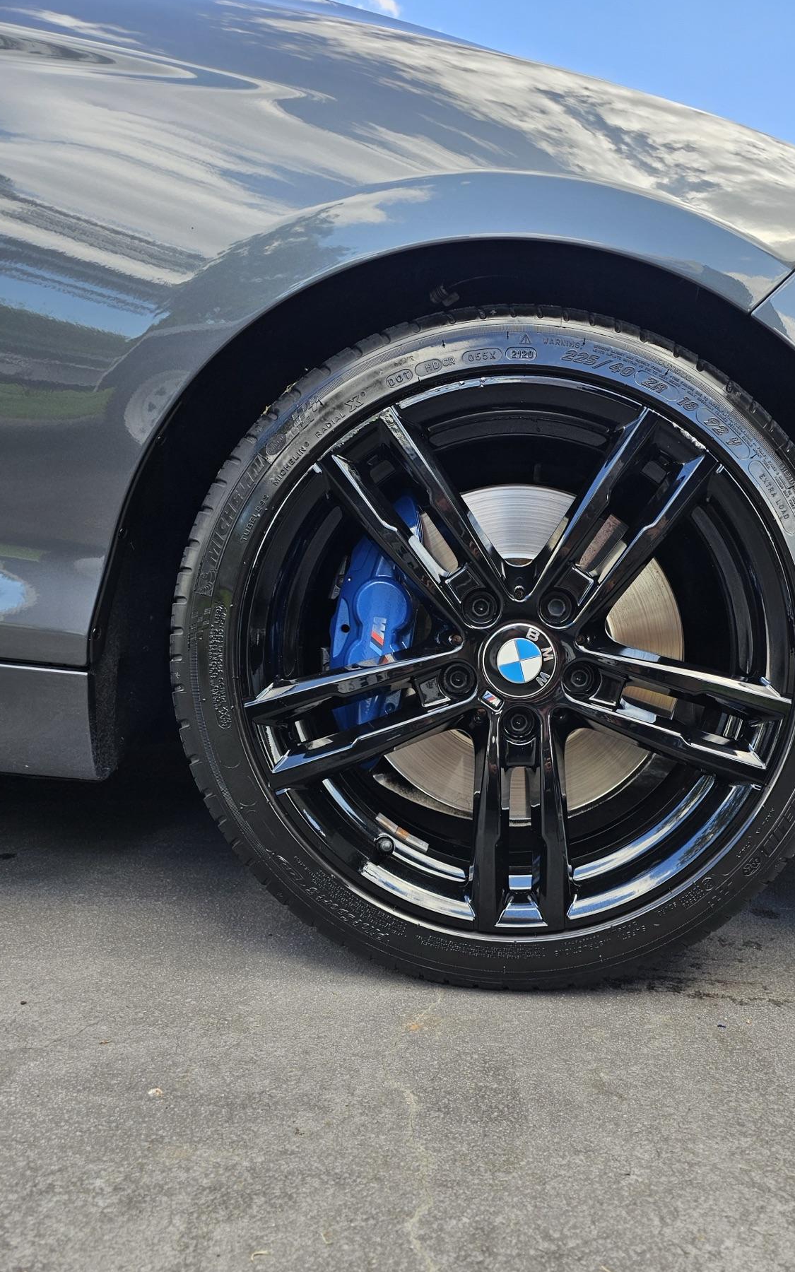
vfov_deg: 70.3
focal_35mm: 26
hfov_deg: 47.1
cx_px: 503
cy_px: 675
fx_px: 901
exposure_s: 1/100
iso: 12
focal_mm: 6.3
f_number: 1.7
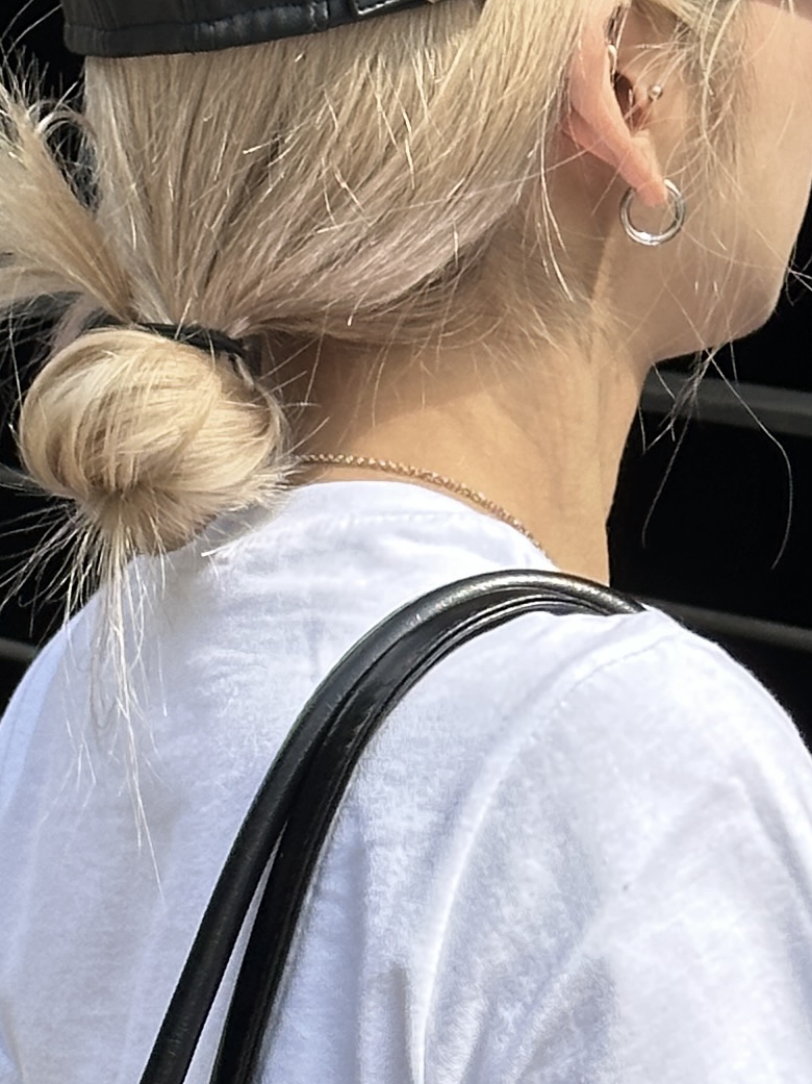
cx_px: 259
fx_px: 5821
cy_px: 1265
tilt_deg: -15.5
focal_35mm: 186
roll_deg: +2.1
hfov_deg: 8.0
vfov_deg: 10.5
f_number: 1.78
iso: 64
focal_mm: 6.86
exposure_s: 1/1376
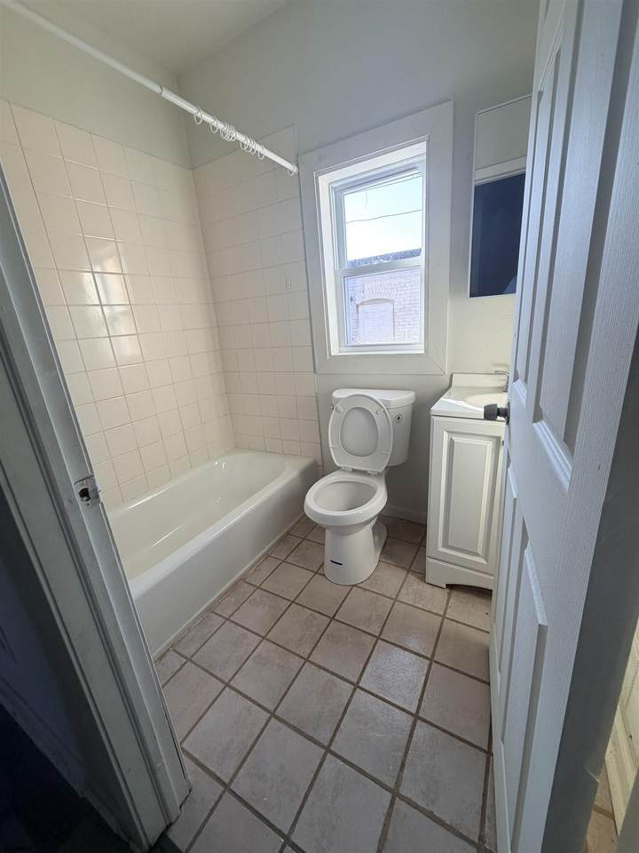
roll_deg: +4.4
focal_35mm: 14
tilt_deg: -16.9
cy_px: 426
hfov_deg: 85.7
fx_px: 345
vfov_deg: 102.1
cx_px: 320
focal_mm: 2.22
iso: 100
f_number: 2.2
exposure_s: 1/121
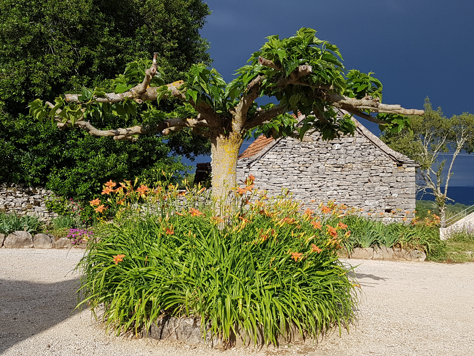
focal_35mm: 26
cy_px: 178
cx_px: 237
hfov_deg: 67.3
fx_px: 356
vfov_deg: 53.1
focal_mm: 4.2
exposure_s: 1/2520
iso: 50
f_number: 1.7
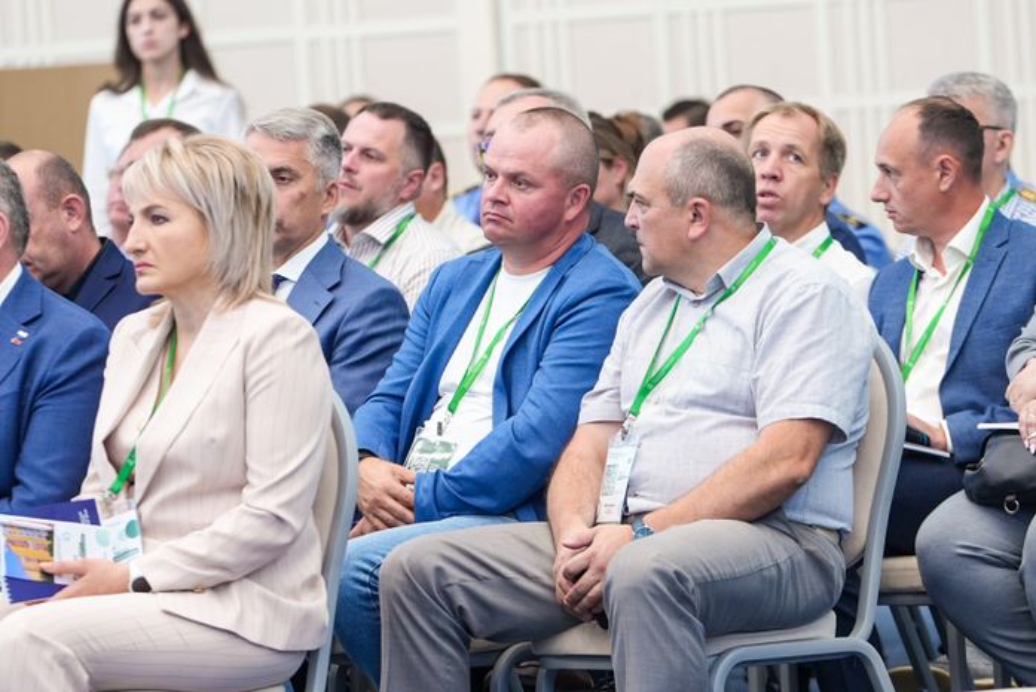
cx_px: 518
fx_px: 7114
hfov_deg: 8.3
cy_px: 346
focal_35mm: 247
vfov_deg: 5.6
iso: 800
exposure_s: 1/100
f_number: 4
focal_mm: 165
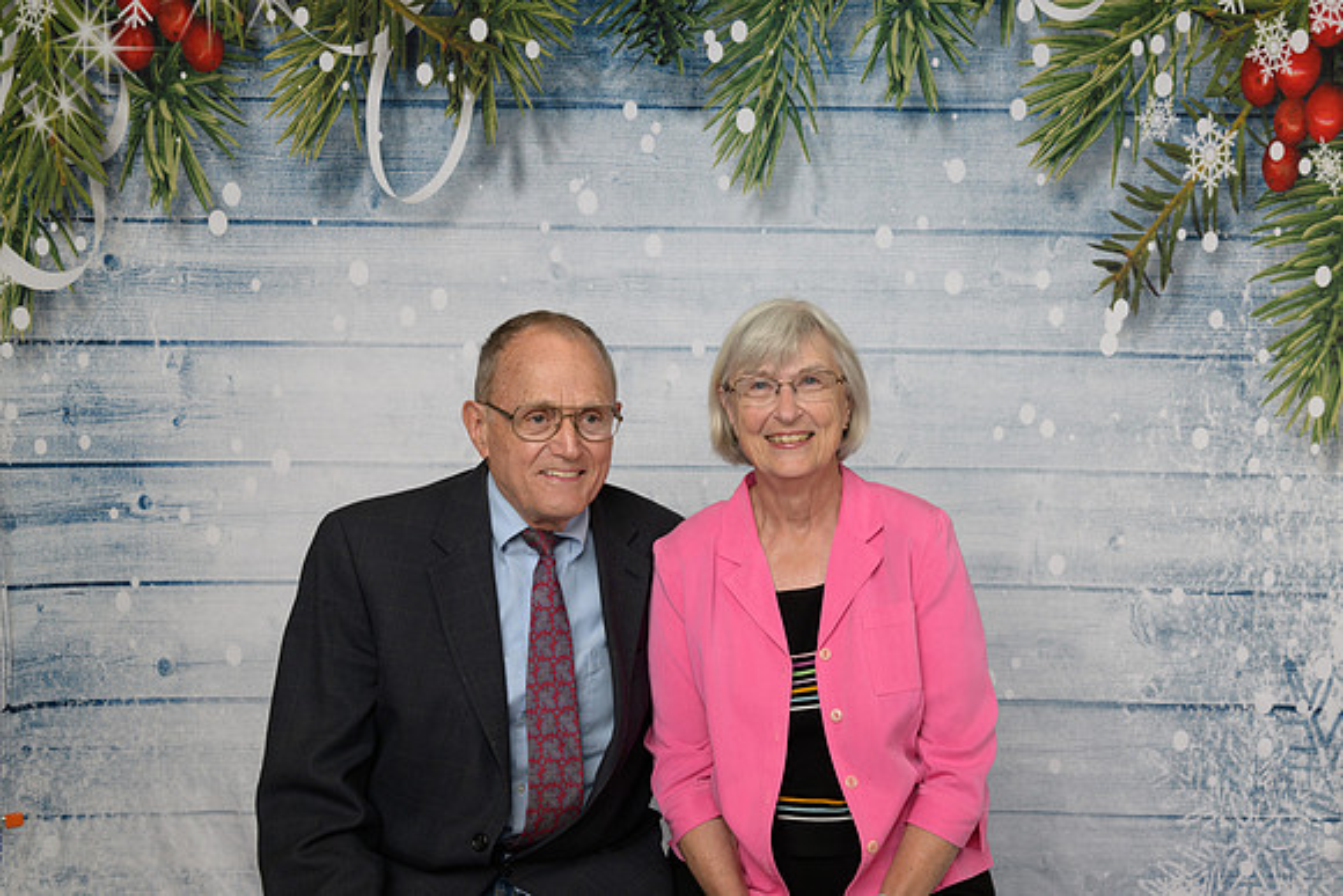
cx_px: 672
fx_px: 1306
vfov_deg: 37.9
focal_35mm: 35
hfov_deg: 54.4
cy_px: 448
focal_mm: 35
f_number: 10
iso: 400
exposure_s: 1/125
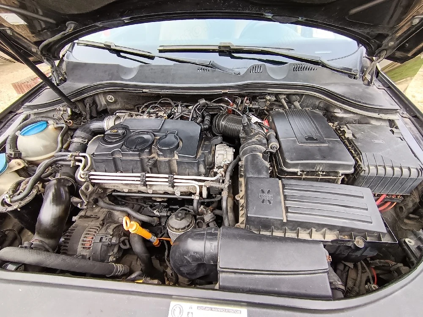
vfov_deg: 74.7
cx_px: 212
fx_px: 208
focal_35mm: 17
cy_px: 158
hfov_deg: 91.0
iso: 203
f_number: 2.2
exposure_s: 1/101
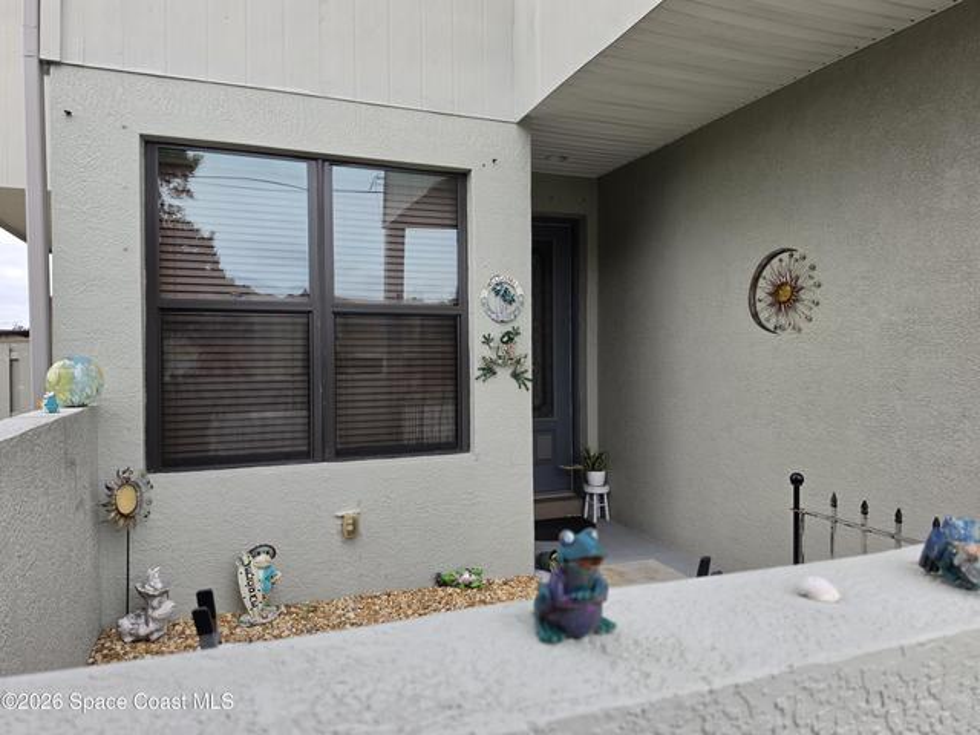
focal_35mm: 23
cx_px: 490
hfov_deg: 73.9
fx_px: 651
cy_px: 368
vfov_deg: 58.9
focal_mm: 6.5
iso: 64
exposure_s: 1/2503
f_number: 1.4
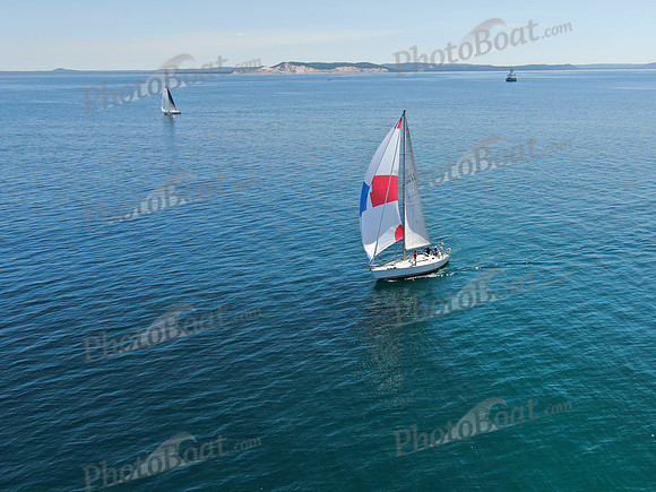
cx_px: 328
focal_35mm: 34
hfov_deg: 54.0
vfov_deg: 41.8
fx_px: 644
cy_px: 246
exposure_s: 1/1000
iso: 100
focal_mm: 5.82
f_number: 3.2
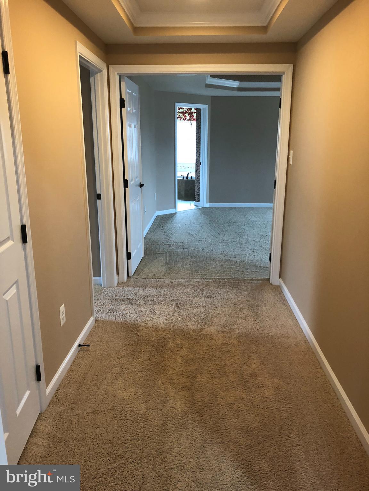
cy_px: 246
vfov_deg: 63.4
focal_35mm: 28
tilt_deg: -14.2
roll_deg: +0.2
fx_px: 398
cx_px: 184
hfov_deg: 49.7
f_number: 1.8
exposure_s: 1/15
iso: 50
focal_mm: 4
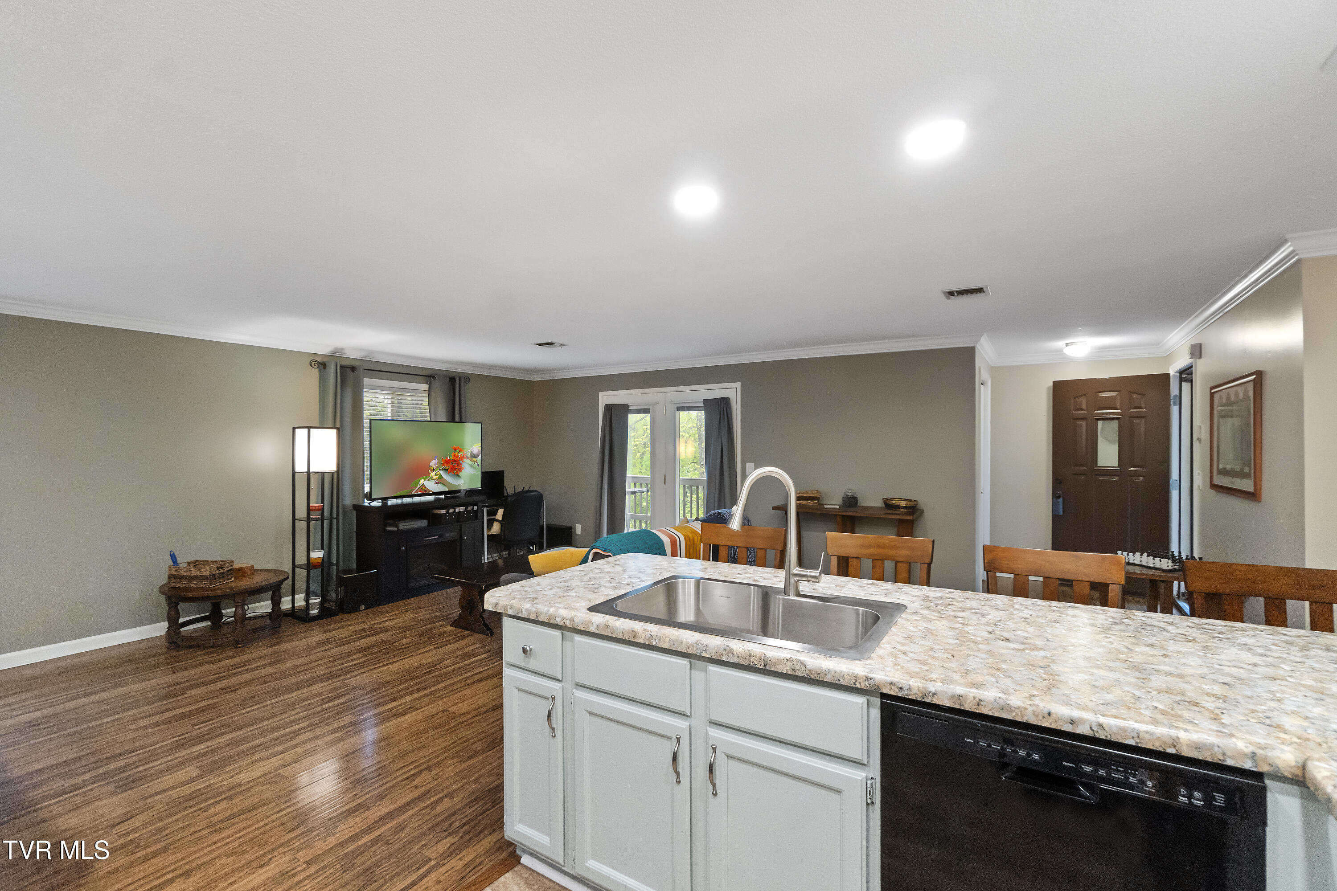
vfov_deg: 77.3
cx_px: 668
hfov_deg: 100.4
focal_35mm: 15
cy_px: 446
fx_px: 557
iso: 800
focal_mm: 10
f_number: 8
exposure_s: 1/20
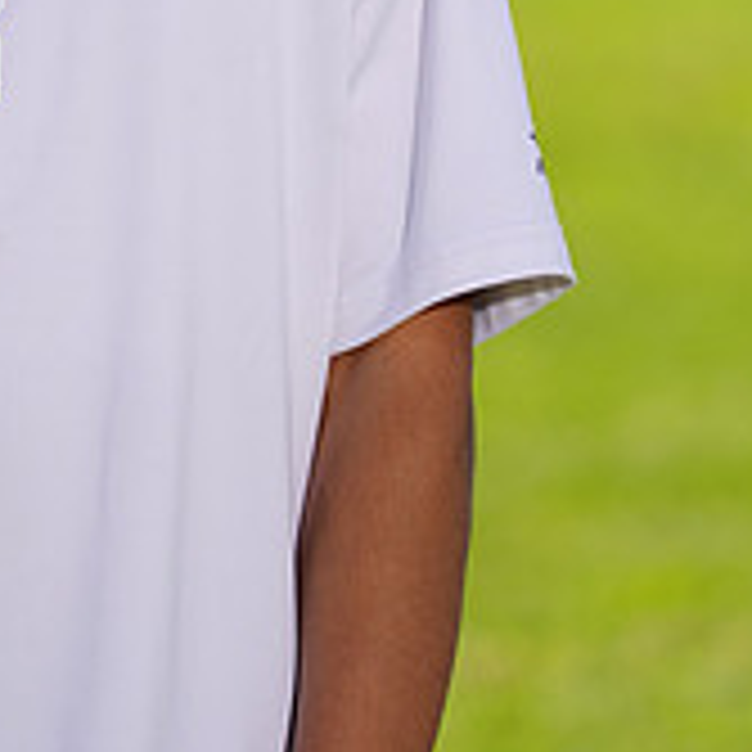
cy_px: -378
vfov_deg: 1.9
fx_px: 23030
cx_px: -11
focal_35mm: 937
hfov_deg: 1.9
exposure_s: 1/200
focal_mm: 318
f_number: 7.1
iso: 64
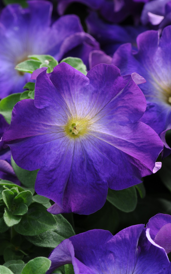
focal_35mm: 162
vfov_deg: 13.0
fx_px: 1204
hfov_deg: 8.1
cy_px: 137
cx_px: 80
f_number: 16
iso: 200
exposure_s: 1/50
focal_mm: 105
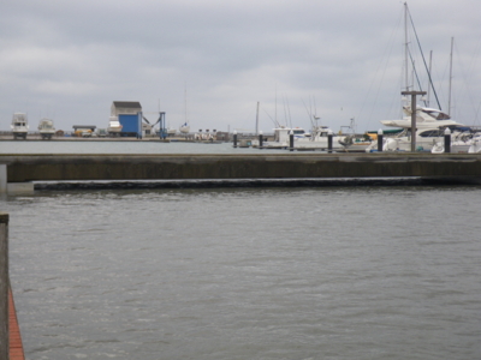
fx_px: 862
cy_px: 180
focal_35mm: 62
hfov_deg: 31.2
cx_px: 240
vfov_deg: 23.7
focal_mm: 11.1
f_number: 4.6
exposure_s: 1/80
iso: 64
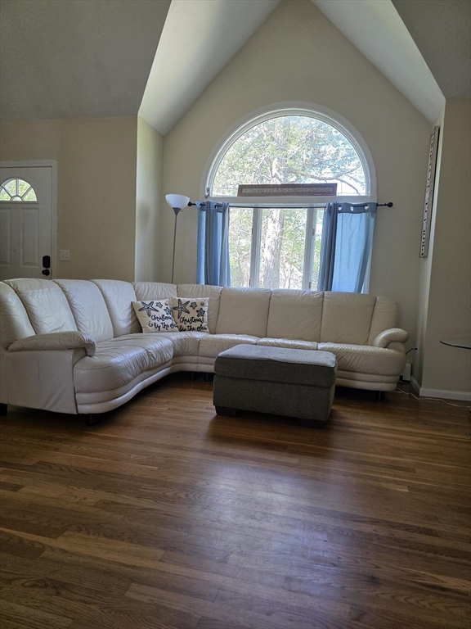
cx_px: 236
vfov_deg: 73.9
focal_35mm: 23
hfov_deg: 58.9
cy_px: 314
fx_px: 417
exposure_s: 1/180
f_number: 1.7
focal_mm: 6.3
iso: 200
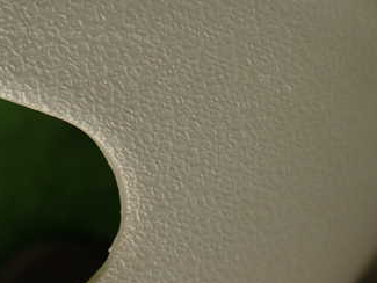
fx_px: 643
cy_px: 85
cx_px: 177
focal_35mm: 59
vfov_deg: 24.7
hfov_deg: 32.7
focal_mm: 5.79
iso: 100
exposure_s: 1/80
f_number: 2.4
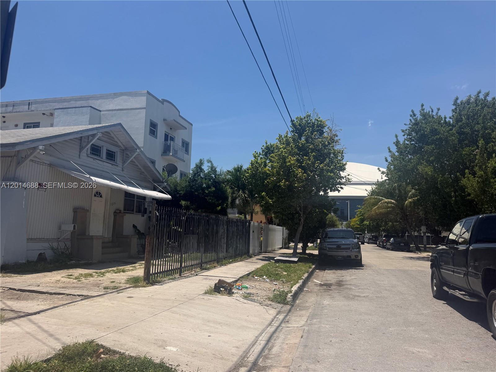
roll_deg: -1.9
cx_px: 248
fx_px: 344
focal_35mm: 24
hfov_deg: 71.6
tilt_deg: +6.9
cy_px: 186
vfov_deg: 56.8
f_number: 1.78
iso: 80
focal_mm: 6.76
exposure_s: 1/5714
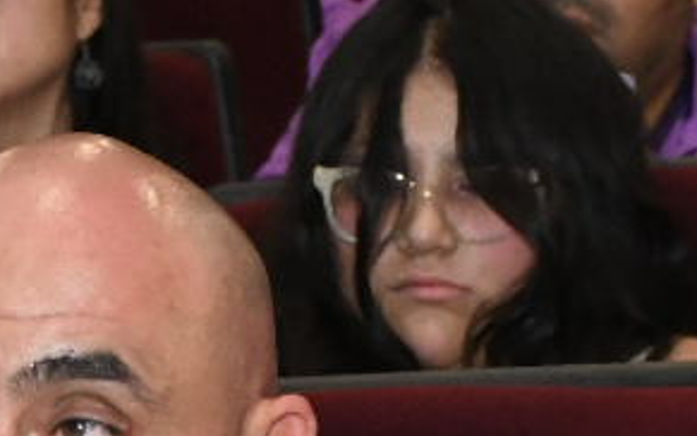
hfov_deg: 5.5
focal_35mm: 380
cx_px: 194
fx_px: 7220
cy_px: 1274
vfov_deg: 3.4
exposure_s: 1/125
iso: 5000
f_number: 5.6
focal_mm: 45
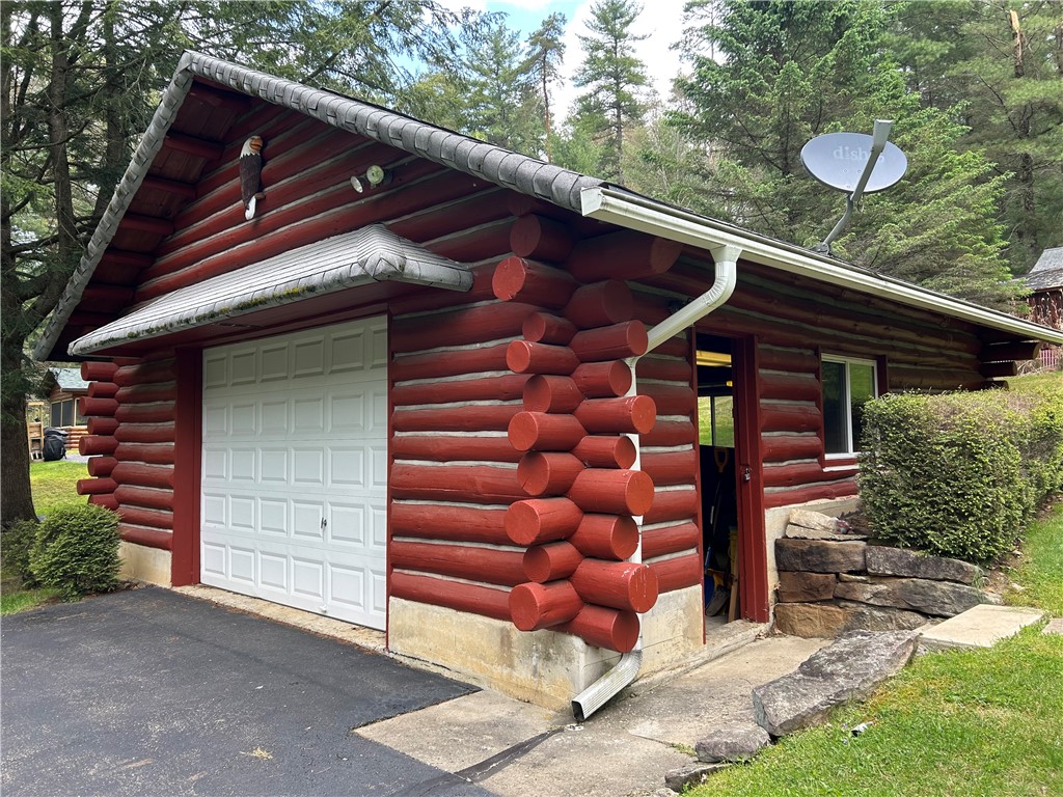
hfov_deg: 67.3
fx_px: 798
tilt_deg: +4.9
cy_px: 398
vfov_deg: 53.1
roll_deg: +2.4
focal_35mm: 26
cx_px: 532
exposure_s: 1/274
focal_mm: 5.7
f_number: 1.5
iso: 40
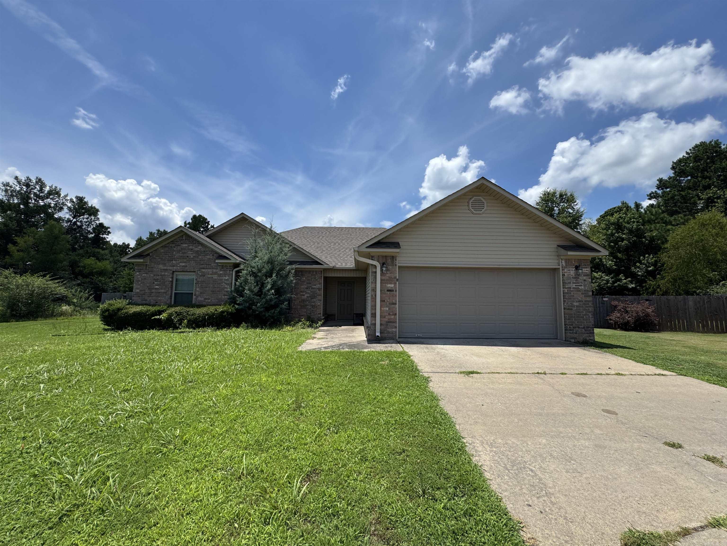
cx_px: 364
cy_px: 273
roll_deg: -0.7
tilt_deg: +5.1
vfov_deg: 85.7
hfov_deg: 102.1
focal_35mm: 14
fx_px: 294
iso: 50
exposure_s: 1/2415
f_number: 2.2
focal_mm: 2.22
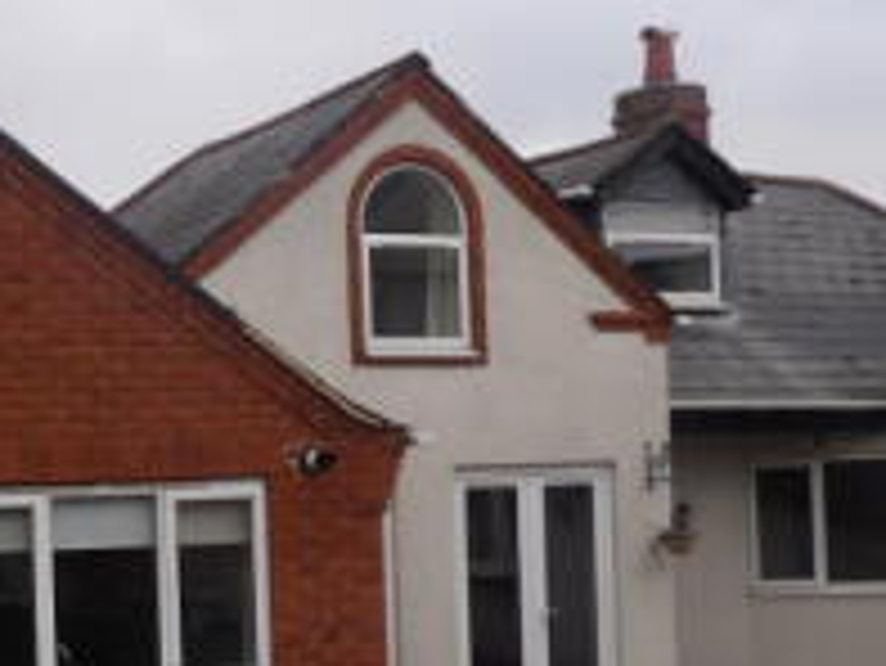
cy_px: 475
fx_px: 1818
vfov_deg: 20.6
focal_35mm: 71
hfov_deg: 26.6
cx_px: 110
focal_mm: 4.3
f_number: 3.2
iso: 100
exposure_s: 1/416
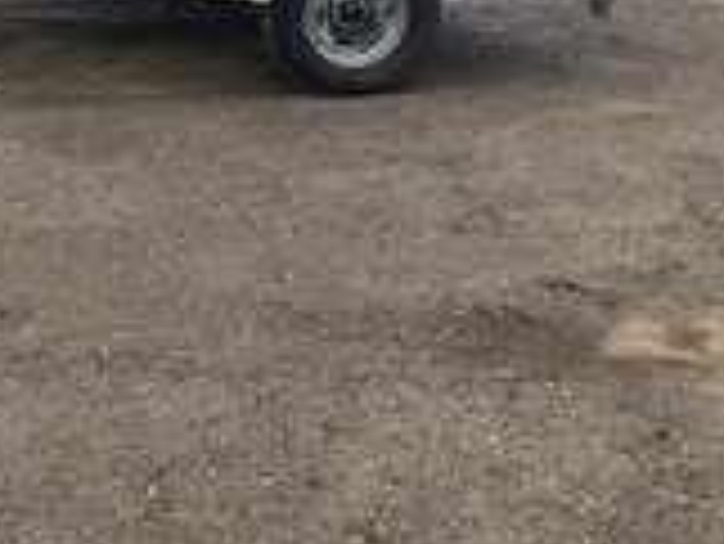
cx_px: 76
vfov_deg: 19.9
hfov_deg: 26.2
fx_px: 1507
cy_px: 13
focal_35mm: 72
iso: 25
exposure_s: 1/545
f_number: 1.8
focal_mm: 3
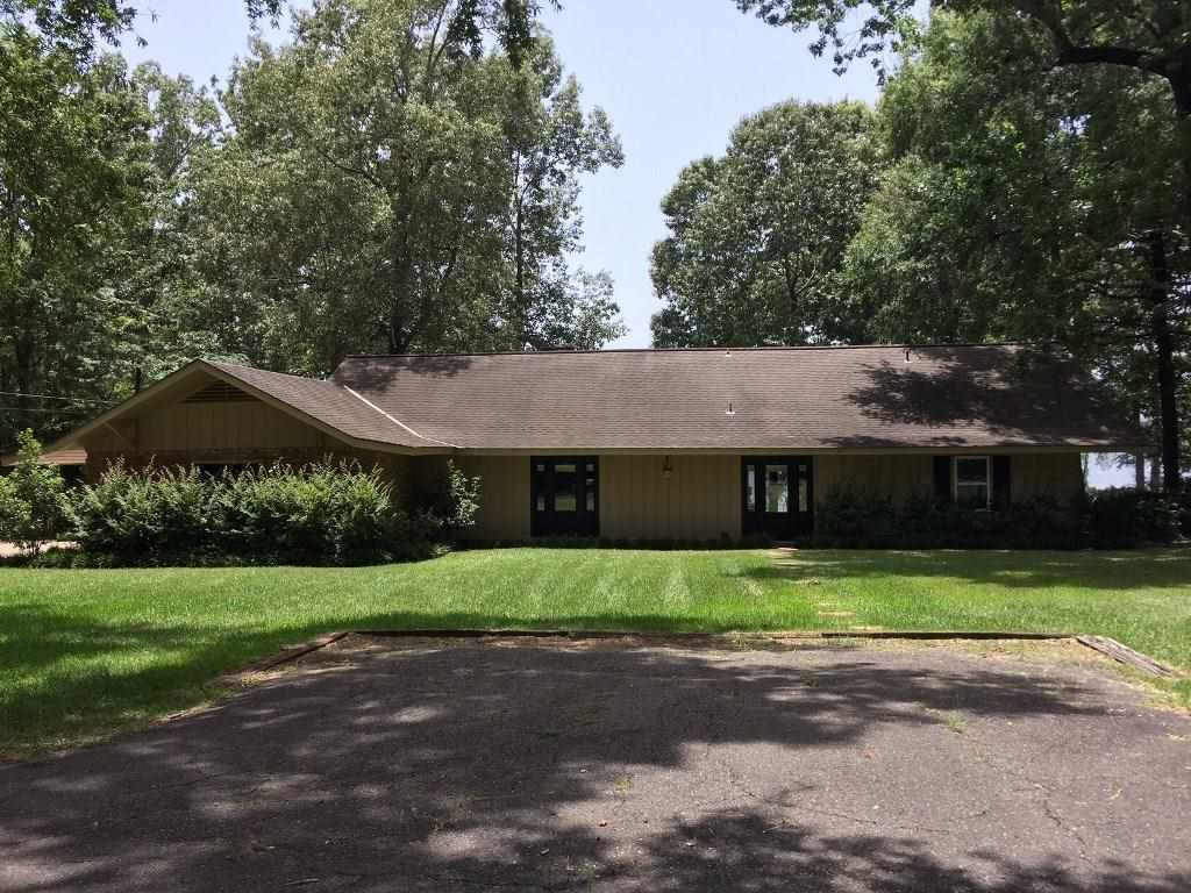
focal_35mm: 29
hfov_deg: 61.7
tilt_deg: +0.3
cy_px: 446
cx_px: 596
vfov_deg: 48.2
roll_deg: -1.0
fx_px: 998
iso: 32
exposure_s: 1/791
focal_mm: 4.15
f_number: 2.2
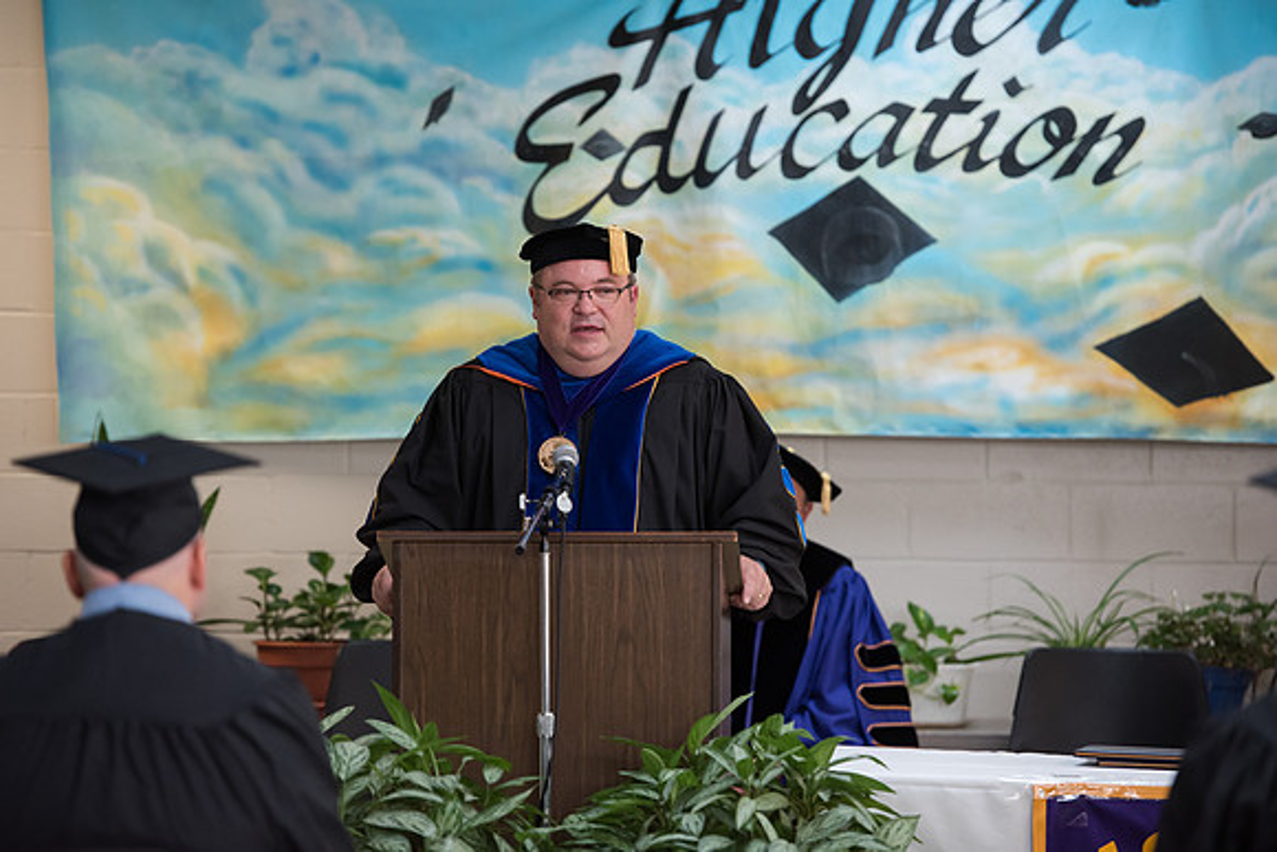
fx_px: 5677
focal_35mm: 160
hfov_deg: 12.8
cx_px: 638
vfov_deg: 8.6
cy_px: 426
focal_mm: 160
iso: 2000
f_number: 4
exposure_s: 1/200
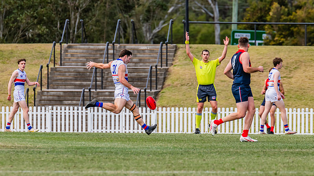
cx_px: 130
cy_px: 96
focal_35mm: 558
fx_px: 4643
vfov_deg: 2.2
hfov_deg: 3.9
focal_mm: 420
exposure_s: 1/1600
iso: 800
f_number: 8
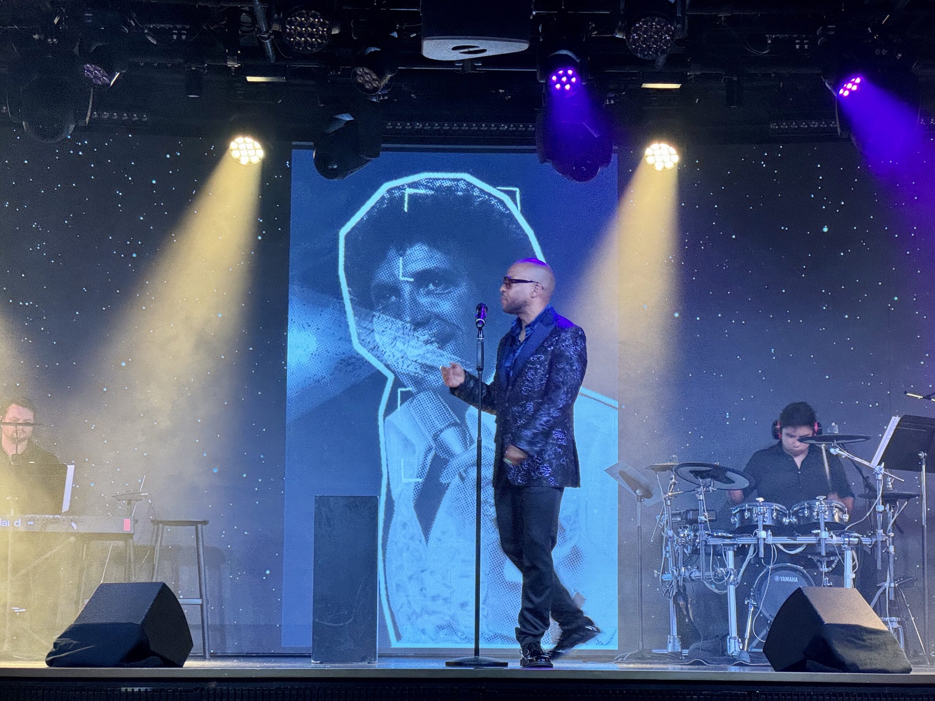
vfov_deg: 19.1
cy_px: 350
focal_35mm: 77
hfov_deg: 25.3
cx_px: 468
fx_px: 2080
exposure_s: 1/40
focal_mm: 9
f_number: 2.8
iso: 500
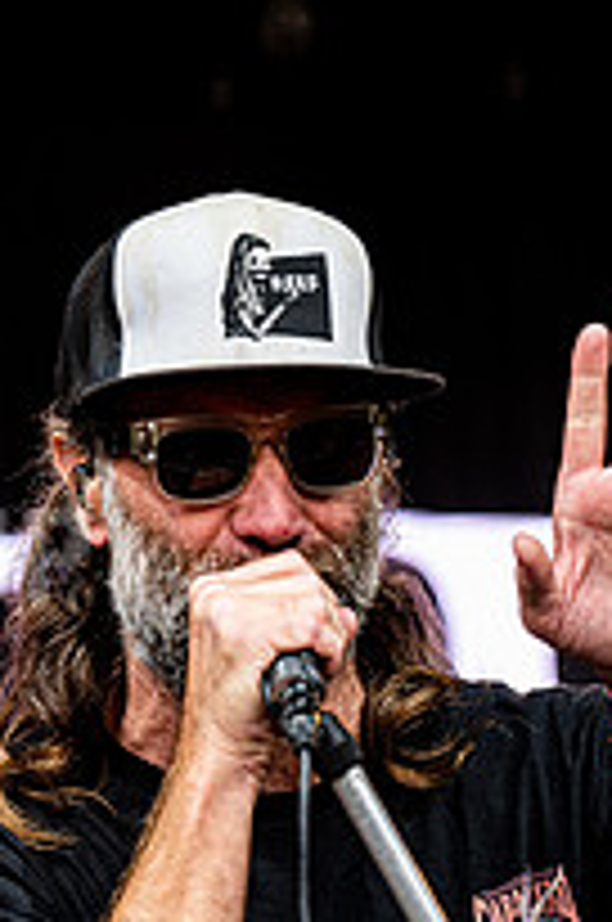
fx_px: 8161
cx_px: 405
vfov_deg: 6.5
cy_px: 859
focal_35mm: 319
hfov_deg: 4.3
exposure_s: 1/500
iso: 800
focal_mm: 145
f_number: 5.6
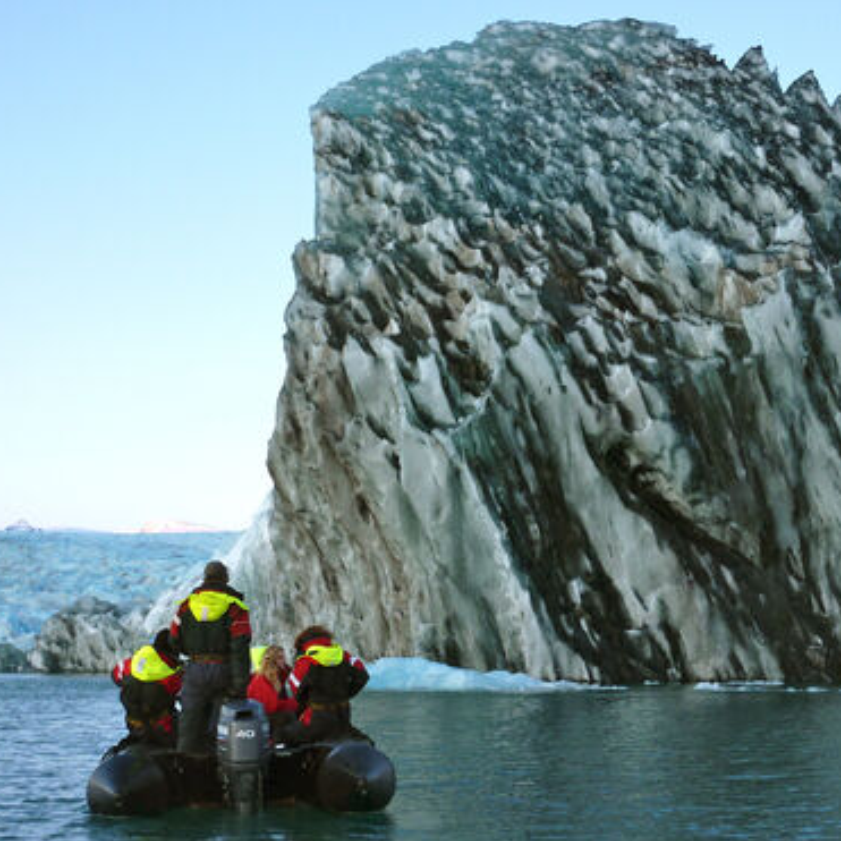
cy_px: 420
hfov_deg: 27.6
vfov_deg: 27.7
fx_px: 1704
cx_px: 535
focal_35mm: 62
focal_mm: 8.5
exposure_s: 1/60
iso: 80
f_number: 3.8
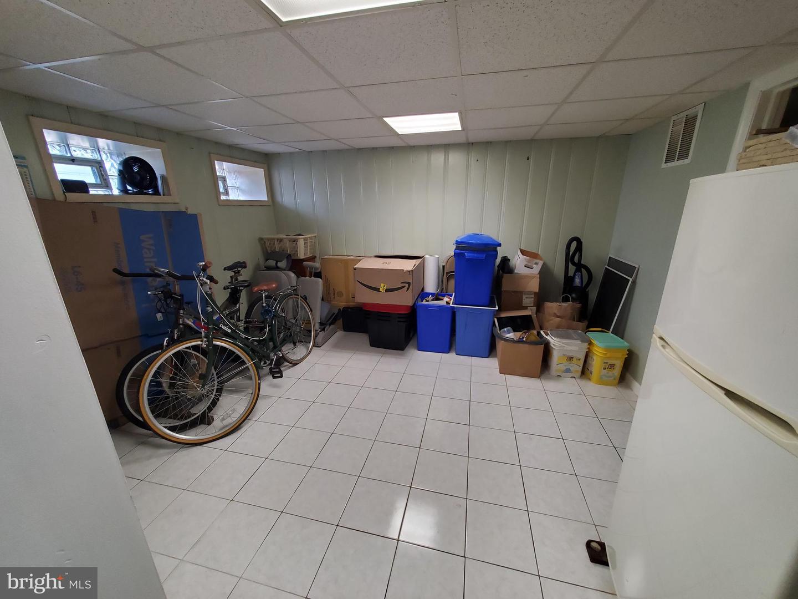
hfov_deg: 106.2
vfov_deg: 89.9
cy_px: 300
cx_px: 399
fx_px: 300
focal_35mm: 13
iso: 160
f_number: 2.2
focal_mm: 1.8
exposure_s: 1/60
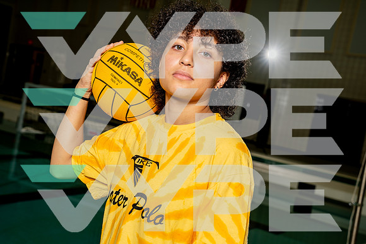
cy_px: 122
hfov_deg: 34.6
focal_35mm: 58
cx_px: 183
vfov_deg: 23.5
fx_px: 588
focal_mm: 55
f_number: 5.6
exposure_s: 1/250
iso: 100
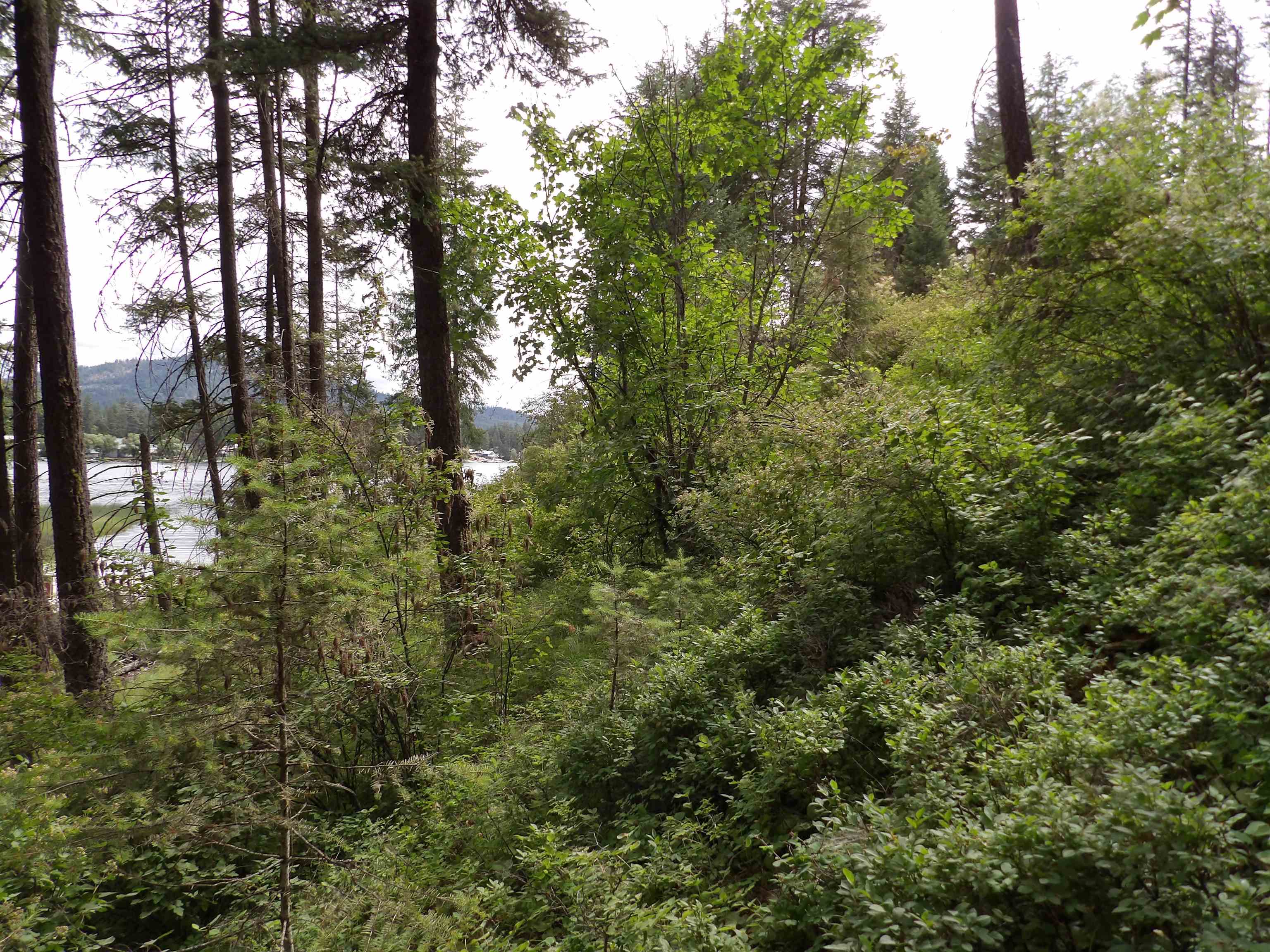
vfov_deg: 56.8
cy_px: 476
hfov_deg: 71.6
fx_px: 881
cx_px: 635
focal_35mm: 24
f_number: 3.2
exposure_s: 1/396
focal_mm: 4.3
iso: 100
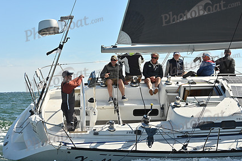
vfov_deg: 14.5
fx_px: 632
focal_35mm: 94
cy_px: 100
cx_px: 133
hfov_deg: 21.7
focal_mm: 70
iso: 320
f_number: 7.1
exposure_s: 1/1600
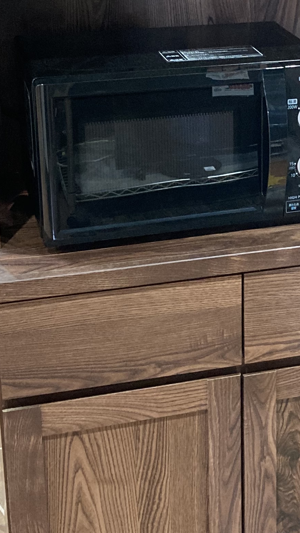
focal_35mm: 79
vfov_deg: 26.5
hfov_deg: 15.0
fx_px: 1117
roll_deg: -0.5
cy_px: 129
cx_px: 312
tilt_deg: -16.0
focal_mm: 3.99
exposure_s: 1/33
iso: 320
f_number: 1.8
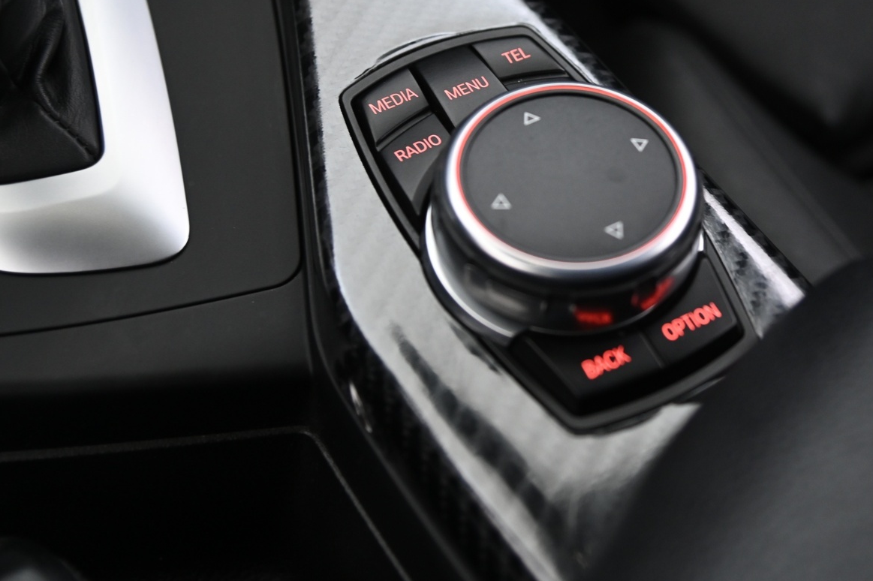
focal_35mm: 67
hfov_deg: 29.9
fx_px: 1624
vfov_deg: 20.2
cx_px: 560
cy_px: 180
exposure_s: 1/13
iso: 2000
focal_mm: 48
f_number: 4
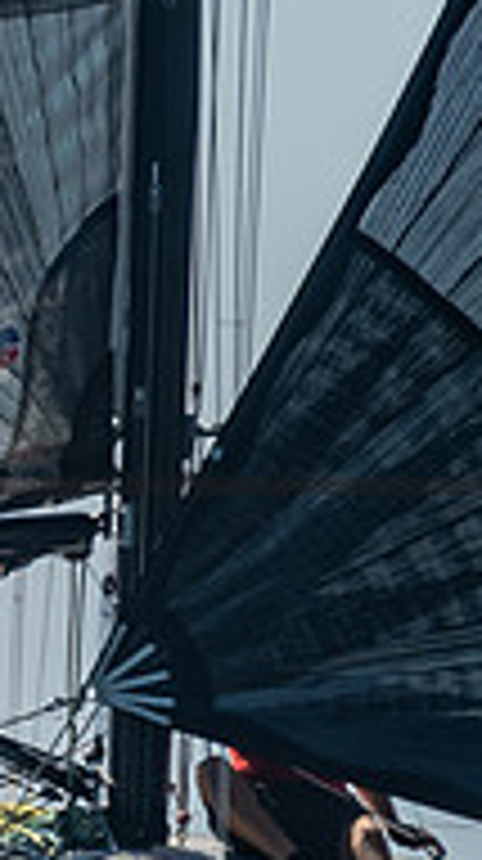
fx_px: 25185
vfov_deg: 2.0
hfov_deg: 1.1
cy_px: 512
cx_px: -904
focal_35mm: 1105
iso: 160
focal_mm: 180
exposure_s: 1/640
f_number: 6.3
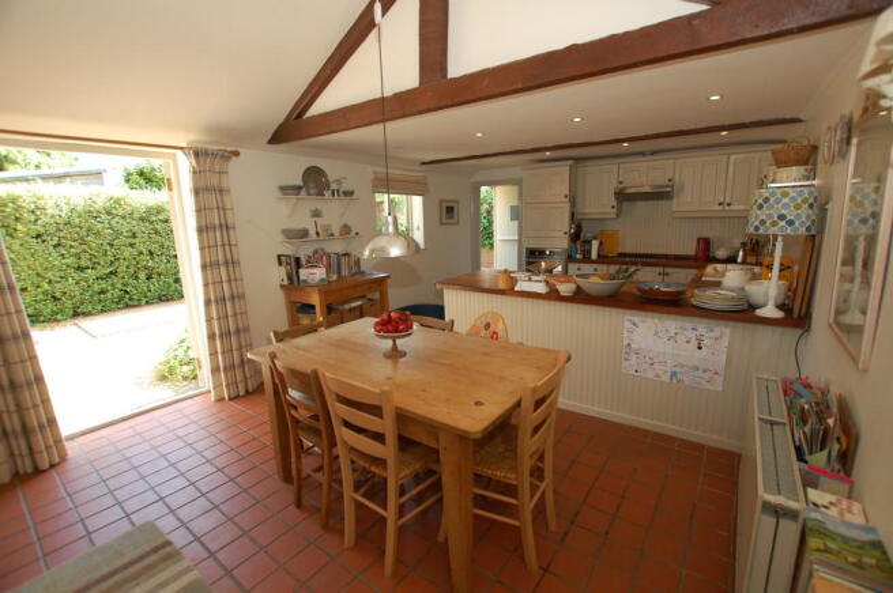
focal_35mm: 15
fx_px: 372
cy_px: 296
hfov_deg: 100.4
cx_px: 446
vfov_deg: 77.2
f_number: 4.5
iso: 400
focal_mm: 10
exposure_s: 1/100
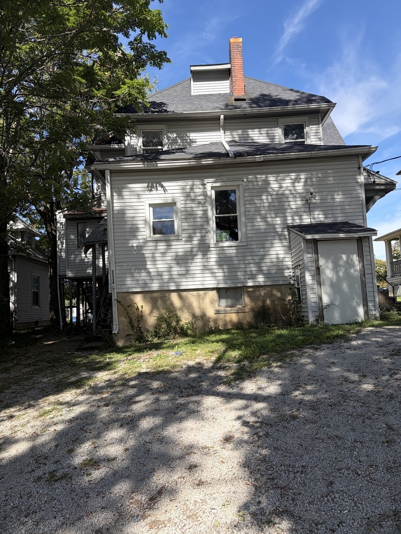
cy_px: 267
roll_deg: +3.0
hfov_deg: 53.1
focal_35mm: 26
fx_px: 402
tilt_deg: +6.3
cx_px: 200
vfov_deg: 67.3
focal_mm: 5.96
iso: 50
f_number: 1.6
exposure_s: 1/1587
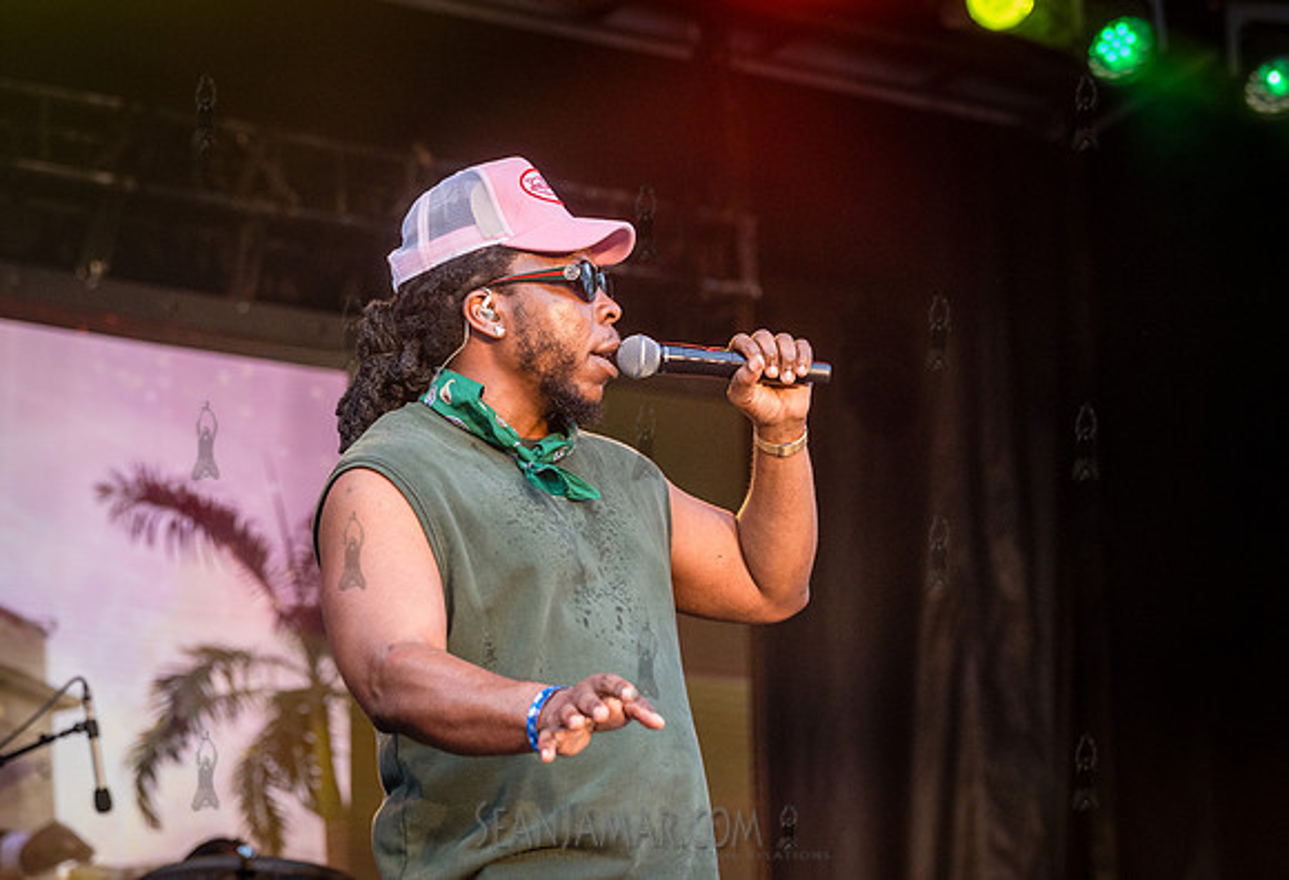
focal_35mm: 96
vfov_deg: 14.5
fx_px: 3460
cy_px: 424
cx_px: 685
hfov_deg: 21.1
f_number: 4
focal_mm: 91
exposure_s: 1/800
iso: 1600
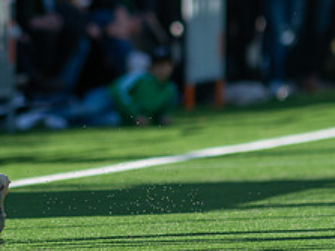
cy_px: 14
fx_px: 10891
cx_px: -68
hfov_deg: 1.8
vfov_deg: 1.3
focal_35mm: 1126
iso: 250
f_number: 3.2
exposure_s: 1/2000
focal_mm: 300
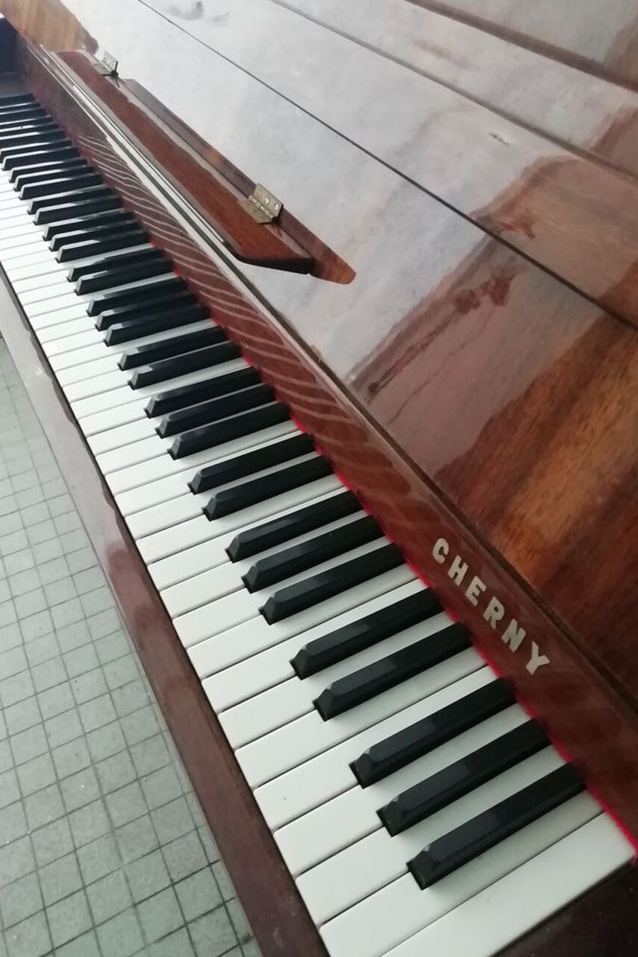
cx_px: 326
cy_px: 487
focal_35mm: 28
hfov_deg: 46.4
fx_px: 744
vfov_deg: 65.5
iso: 320
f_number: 2.2
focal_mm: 3.46
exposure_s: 1/24
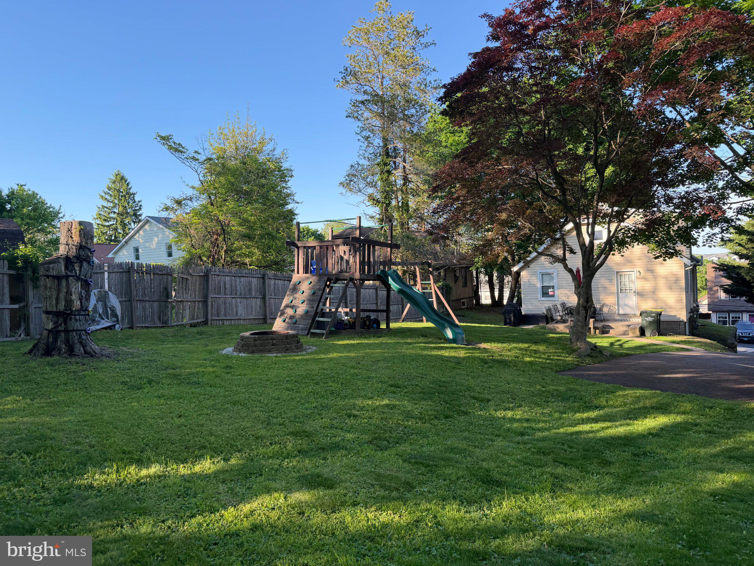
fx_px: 523
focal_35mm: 24
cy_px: 283
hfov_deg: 71.6
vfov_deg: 56.8
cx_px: 377
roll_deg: +3.2
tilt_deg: -1.3
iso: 100
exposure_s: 1/858
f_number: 1.78
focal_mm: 6.76
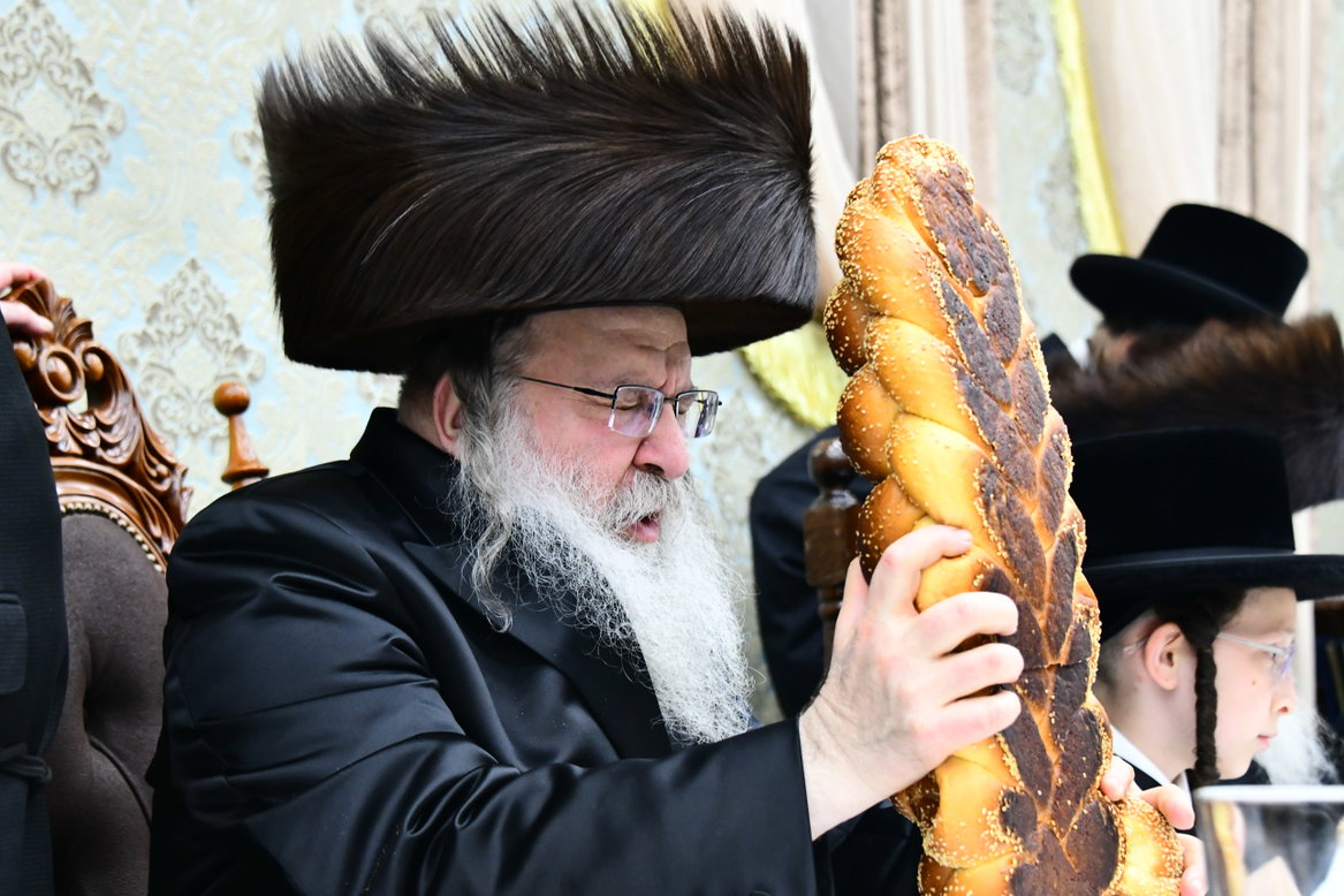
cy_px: 505
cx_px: 622
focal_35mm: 78
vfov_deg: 17.5
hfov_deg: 26.0
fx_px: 2912
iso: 3200
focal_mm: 65
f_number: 5.6
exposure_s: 1/160
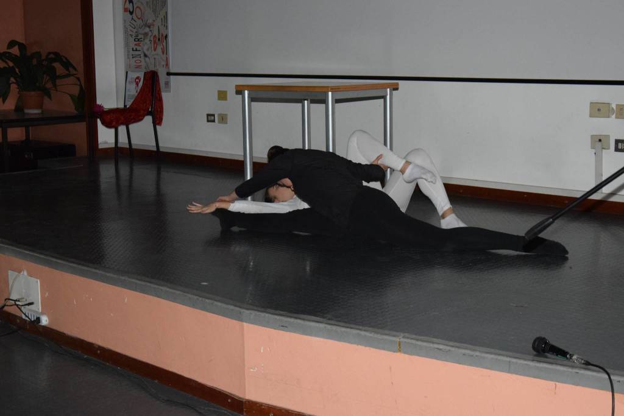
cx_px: 312
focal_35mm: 57
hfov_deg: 35.0
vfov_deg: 23.8
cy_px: 208
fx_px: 988
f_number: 4.5
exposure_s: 1/60
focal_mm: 38
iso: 3200
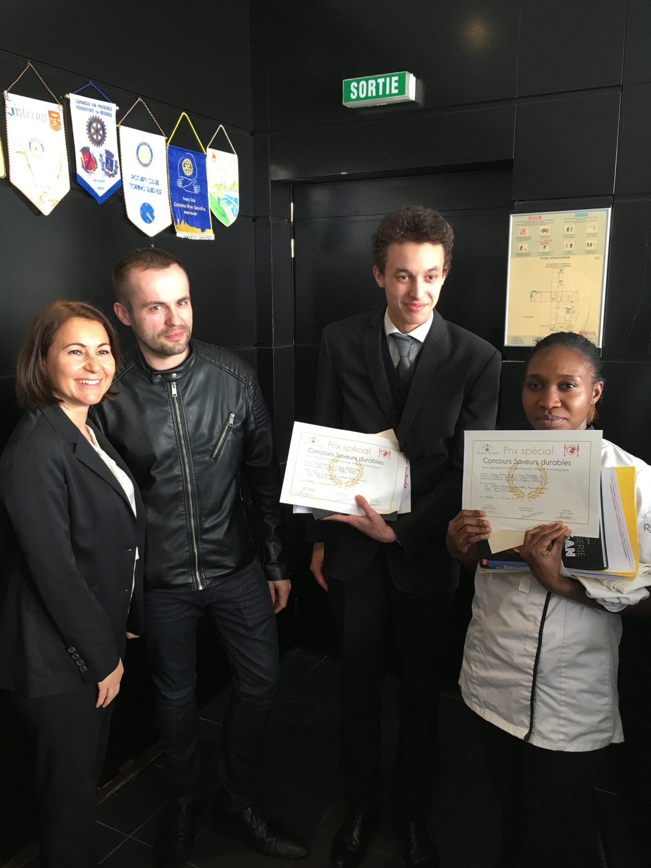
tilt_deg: -11.5
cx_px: 326
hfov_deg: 48.2
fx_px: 727
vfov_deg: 61.7
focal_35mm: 29
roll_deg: -0.3
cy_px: 434
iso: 50
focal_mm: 4.15
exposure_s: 1/33
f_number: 2.2
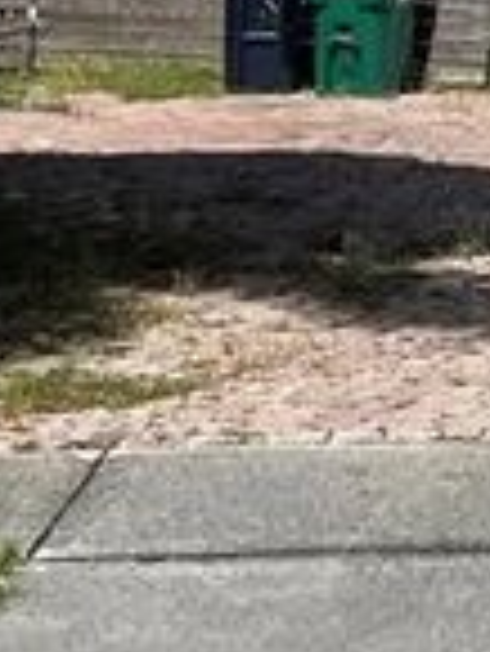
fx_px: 2883
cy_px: -371
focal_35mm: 153
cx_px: 1173
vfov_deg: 12.2
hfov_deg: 8.8
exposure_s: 1/7407
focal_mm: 5.1
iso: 50
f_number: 1.6
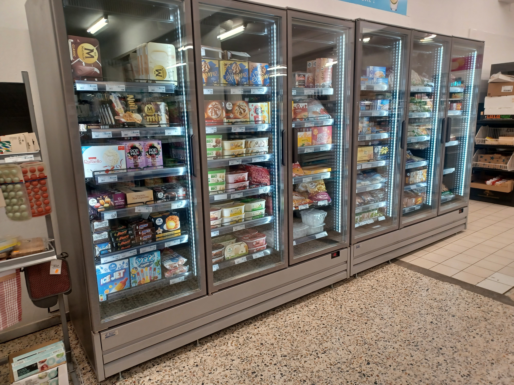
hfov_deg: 69.4
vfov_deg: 54.9
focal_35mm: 25
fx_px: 371
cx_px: 257
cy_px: 192
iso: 250
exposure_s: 1/50
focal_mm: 4.6
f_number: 1.8
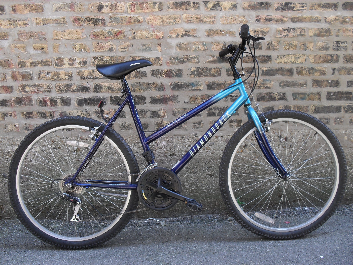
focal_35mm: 35
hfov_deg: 52.6
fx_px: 357
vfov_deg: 40.7
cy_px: 132
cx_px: 176
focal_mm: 6.3
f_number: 3.2
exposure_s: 1/90
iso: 100
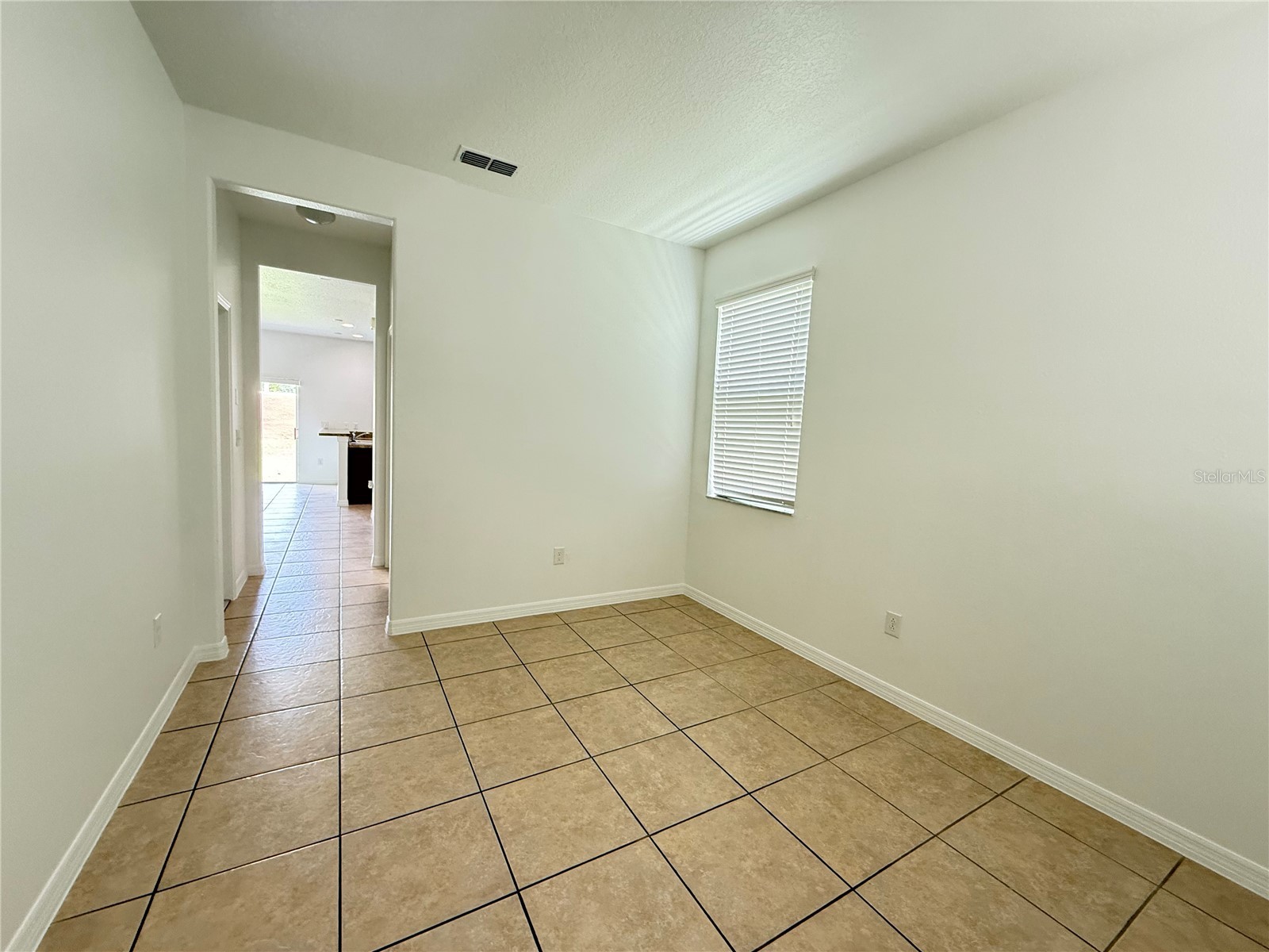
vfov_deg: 85.7
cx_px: 634
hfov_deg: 102.1
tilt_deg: -4.4
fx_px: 513
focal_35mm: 14
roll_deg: -2.9
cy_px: 476
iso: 320
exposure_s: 1/60
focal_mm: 2.22
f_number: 2.2
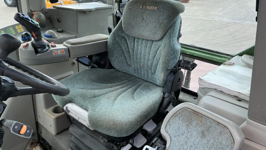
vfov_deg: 37.7
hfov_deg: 62.6
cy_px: 62
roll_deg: +0.2
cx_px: 135
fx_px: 219
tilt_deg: -20.1
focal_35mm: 31
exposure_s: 1/147
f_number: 1.8
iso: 20
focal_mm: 3
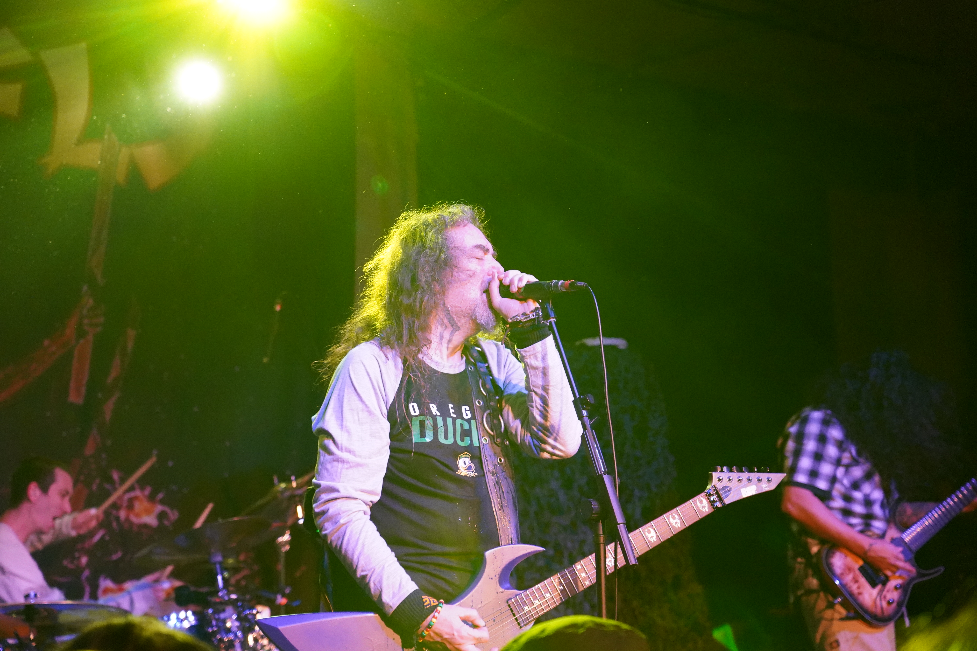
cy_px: 326
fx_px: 1628
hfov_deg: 33.4
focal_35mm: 60
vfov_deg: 22.6
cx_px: 488
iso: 8000
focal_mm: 60
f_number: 4
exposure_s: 1/160
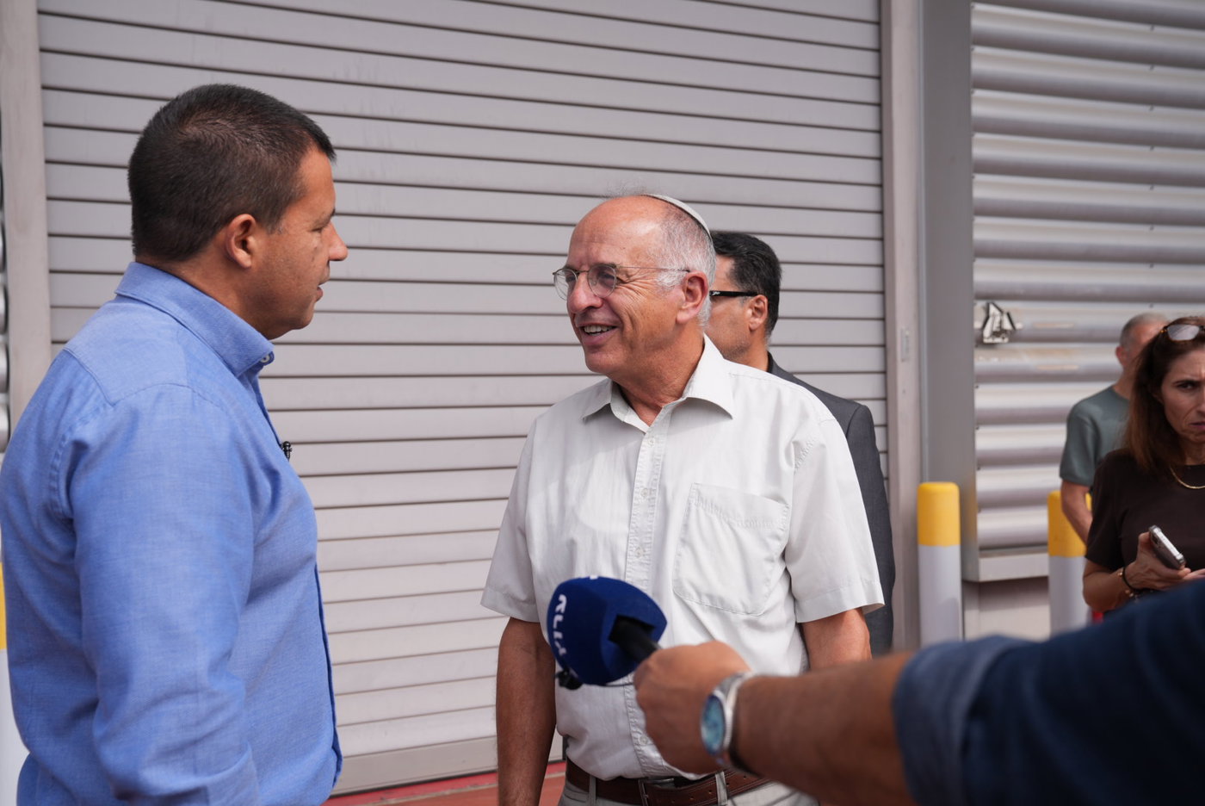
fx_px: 1373
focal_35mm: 41
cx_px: 602
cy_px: 403
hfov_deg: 47.4
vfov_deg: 32.7
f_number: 5.6
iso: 200
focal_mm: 41
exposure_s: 1/500
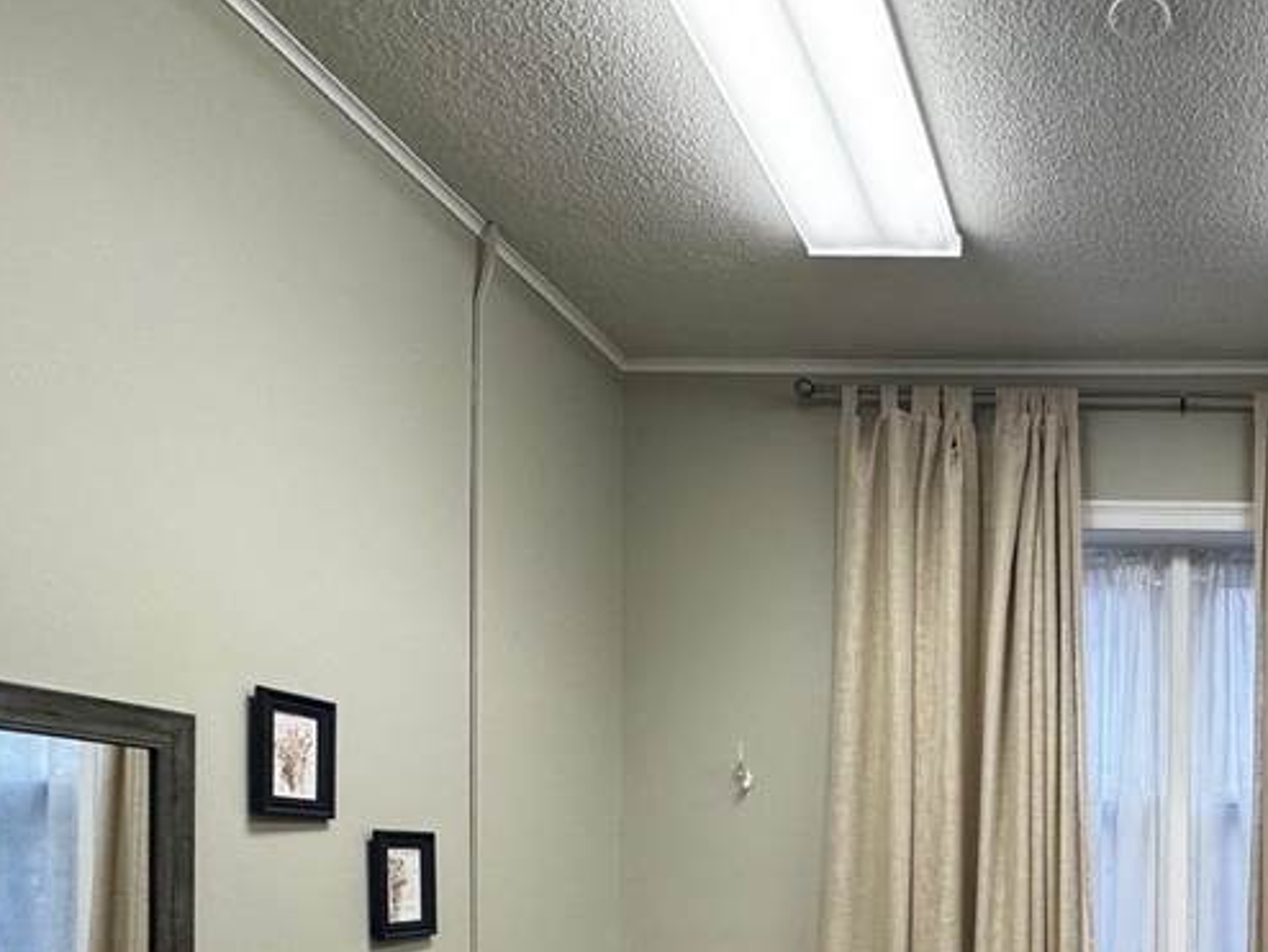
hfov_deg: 53.3
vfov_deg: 43.1
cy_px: 898
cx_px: 1160
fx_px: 1063
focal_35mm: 29
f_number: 2.2
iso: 160
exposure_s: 1/124
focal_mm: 2.22
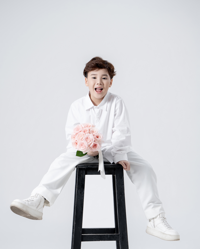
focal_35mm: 114
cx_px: 100
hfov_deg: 13.5
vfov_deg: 16.9
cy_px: 143
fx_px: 844
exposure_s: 1/160
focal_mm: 101
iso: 100
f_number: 4
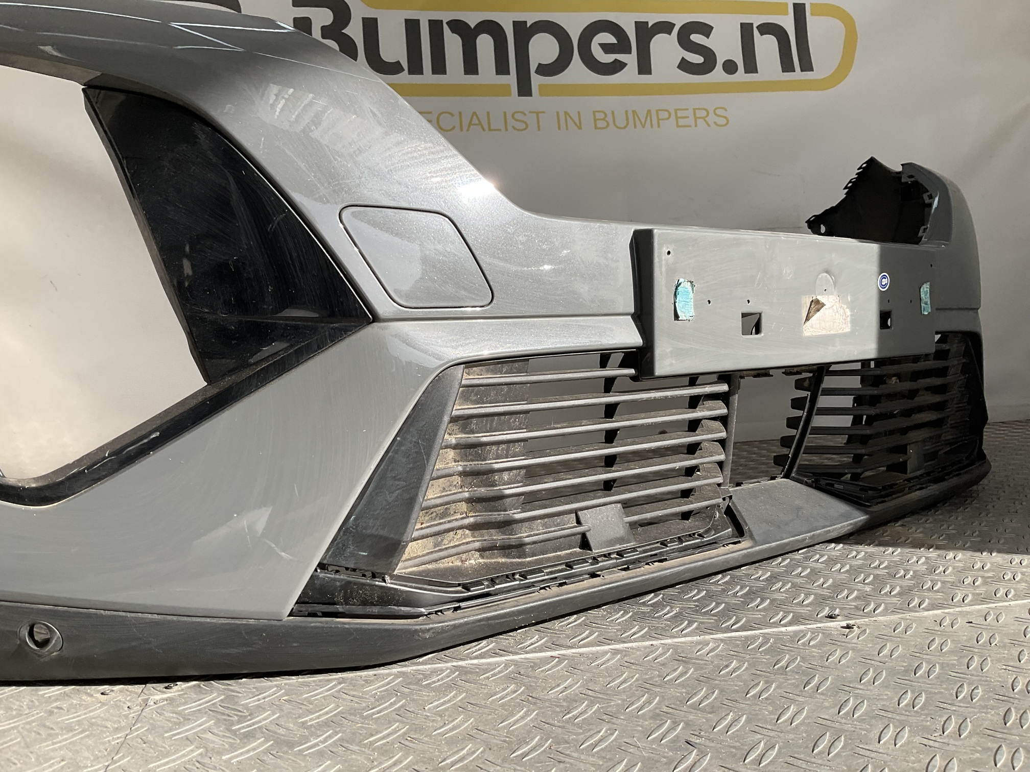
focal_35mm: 29
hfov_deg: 61.7
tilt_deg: -2.4
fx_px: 863
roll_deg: +2.6
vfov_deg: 48.2
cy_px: 386
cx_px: 515
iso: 16
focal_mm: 3
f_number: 1.8
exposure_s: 1/739
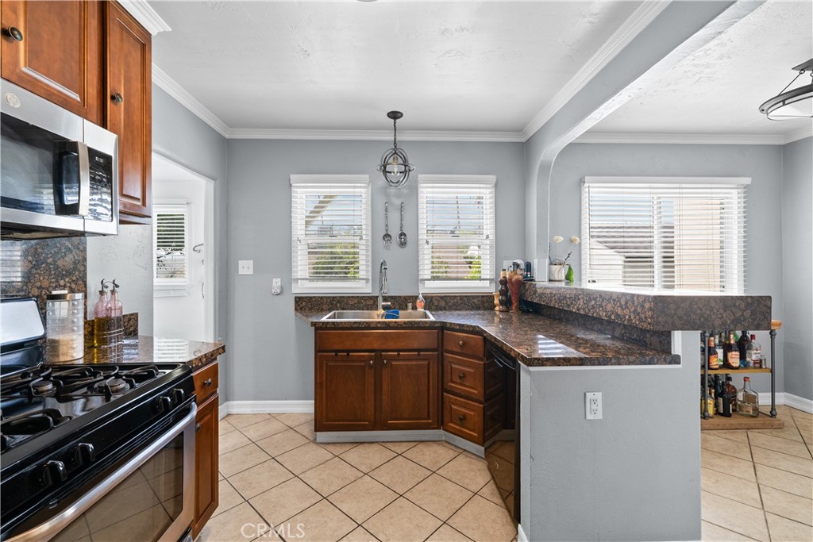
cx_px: 406
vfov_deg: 81.2
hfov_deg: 104.2
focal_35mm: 14
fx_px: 316
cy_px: 271
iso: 100
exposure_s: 1
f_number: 10
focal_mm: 14
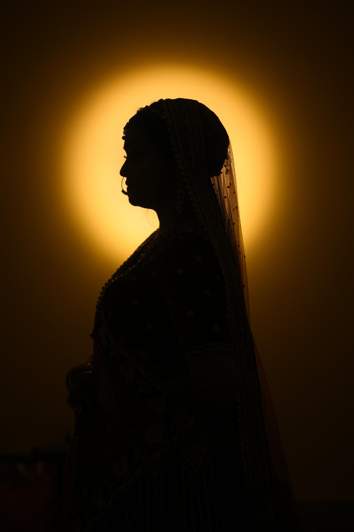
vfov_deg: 39.6
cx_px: 177
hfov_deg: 27.0
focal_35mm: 50
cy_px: 266
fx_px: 738
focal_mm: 50
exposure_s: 1/200
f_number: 1.8
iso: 400
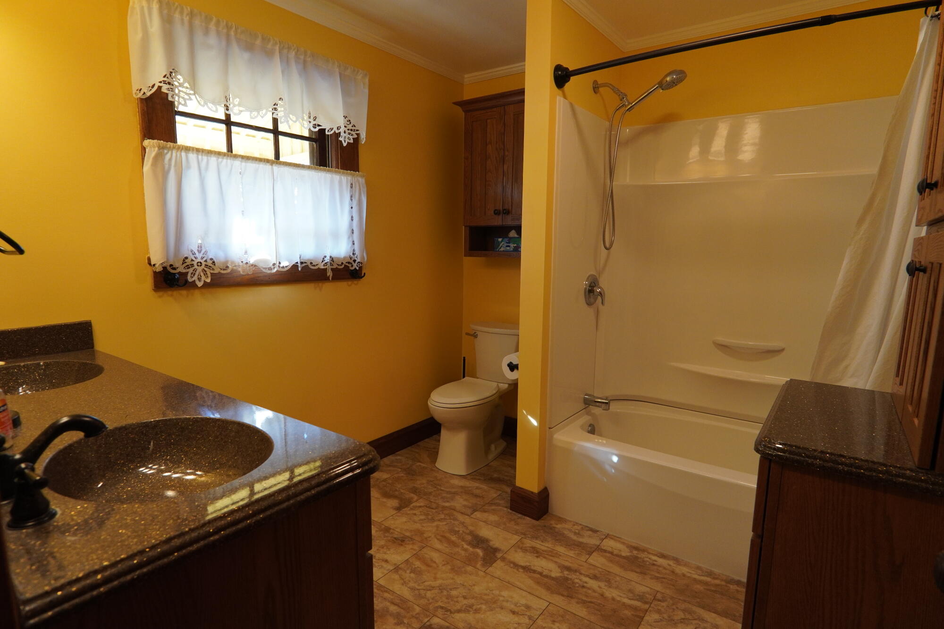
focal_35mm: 18
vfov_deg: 67.4
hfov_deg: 90.0
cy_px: 314
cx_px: 472
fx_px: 472
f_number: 4
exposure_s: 1/160
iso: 800
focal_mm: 12
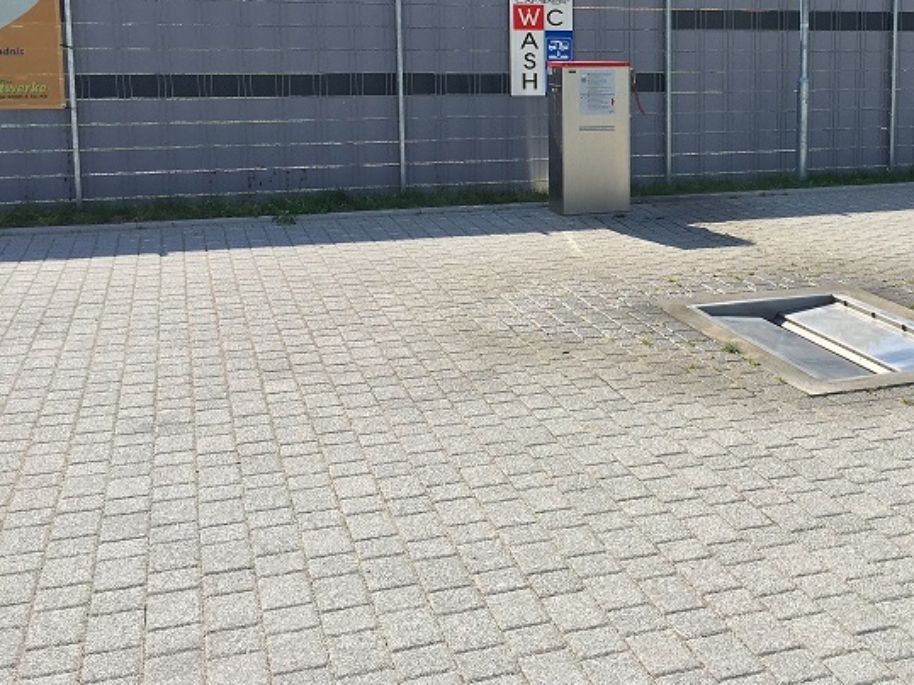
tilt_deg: -7.8
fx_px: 1161
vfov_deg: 32.4
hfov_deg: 41.7
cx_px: 683
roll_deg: -1.5
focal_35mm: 44
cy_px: 199
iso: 32
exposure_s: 1/1464
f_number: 2.2
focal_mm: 4.15
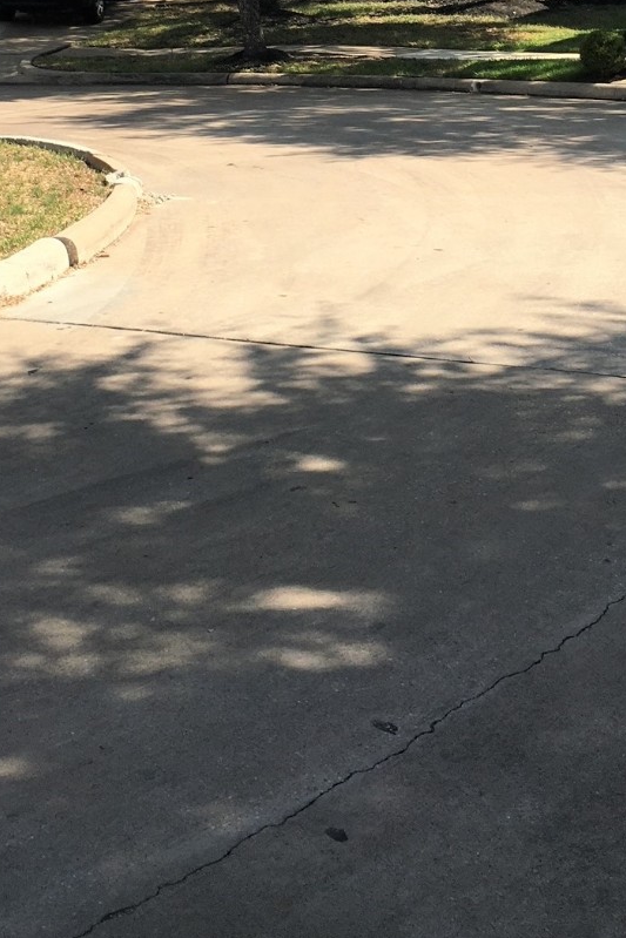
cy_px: 126
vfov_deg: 33.0
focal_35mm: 58
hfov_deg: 23.4
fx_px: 1512
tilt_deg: -7.9
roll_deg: -1.9
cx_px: 349
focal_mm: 4.15
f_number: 2.2
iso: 25
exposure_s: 1/1083
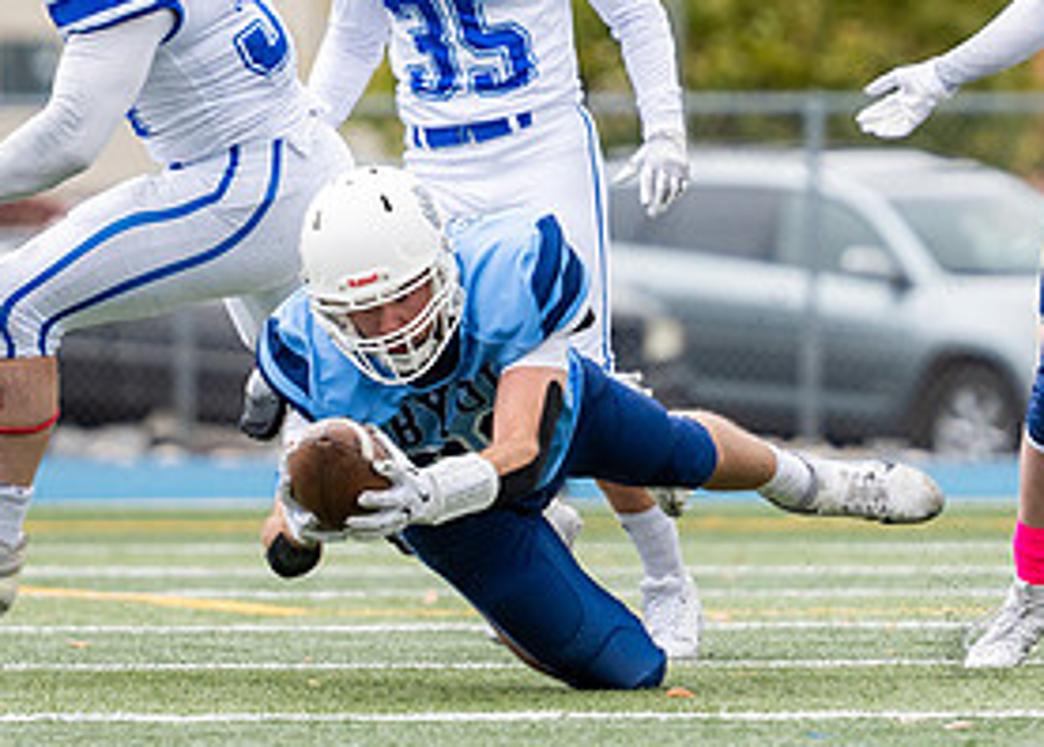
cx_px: 567
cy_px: -131
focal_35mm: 678
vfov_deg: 2.1
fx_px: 20108
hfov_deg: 3.0
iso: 125
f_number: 2.8
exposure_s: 1/1250
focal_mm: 200
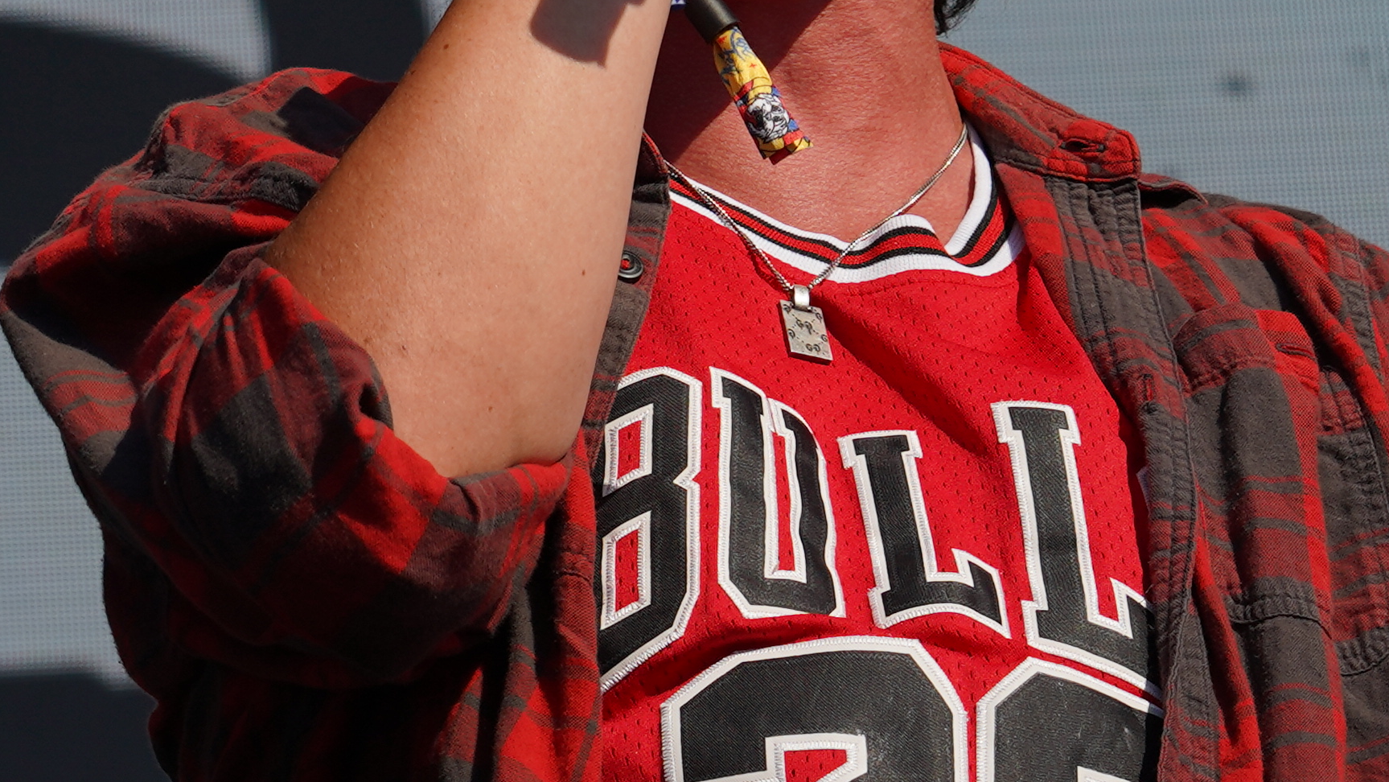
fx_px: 12598
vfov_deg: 3.5
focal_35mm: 342
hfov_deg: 6.3
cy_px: -397
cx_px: 787
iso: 100
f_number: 8
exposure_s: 1/640
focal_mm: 94
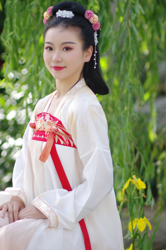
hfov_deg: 3.7
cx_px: 77
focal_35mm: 370
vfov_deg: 5.6
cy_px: 114
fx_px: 2564
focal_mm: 200
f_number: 2.8
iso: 100
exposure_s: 1/250
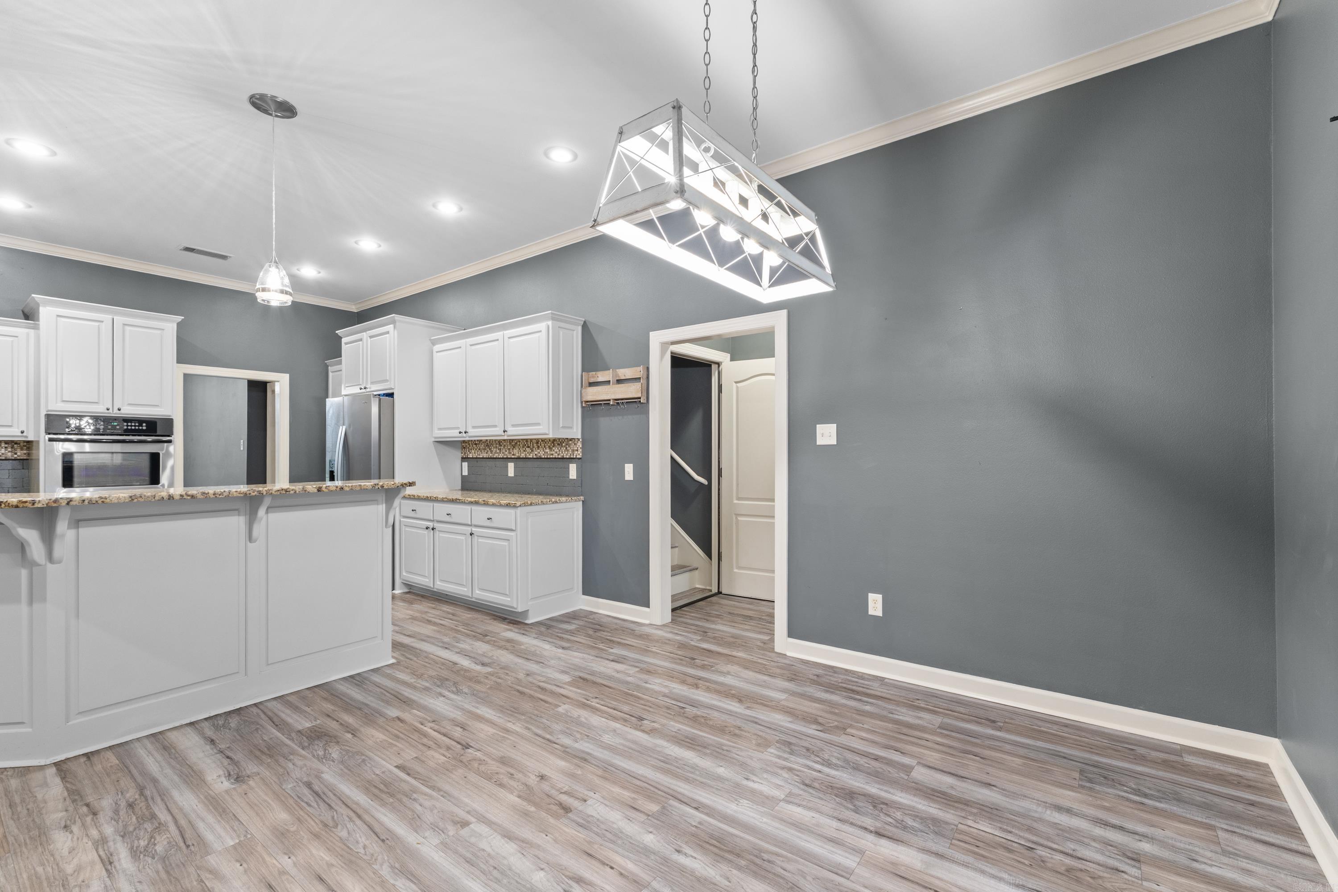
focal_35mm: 15
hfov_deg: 100.4
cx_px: 669
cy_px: 446
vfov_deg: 77.3
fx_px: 557
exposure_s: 1/1.25
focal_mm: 10
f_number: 8
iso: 400
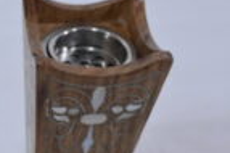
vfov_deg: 12.1
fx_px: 721
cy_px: 96
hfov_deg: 17.4
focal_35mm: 113
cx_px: -40
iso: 500
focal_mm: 27
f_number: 7.1
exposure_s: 1/125
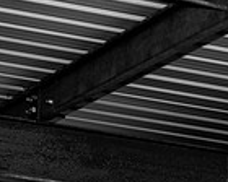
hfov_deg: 6.8
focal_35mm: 277
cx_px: 442
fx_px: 1869
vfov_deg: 5.5
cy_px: 384
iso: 31
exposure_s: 1/160
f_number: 2.8
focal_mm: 50
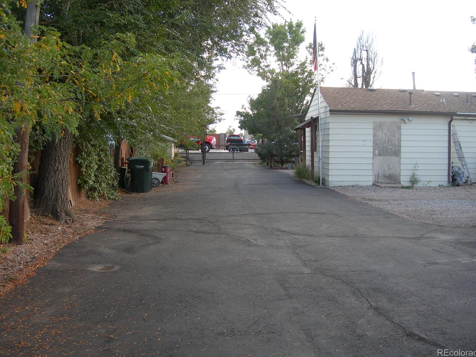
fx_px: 536
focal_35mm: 39
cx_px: 242
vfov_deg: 36.8
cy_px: 176
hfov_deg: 47.9
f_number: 2.8
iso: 50
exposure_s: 1/108
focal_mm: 7.8
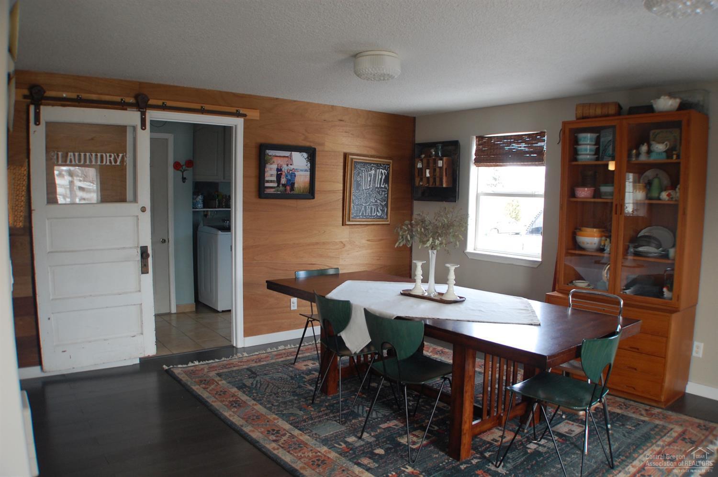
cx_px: 359
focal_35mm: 33
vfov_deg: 39.9
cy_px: 238
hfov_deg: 57.3
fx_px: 658
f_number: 4
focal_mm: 22
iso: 400
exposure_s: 1/60
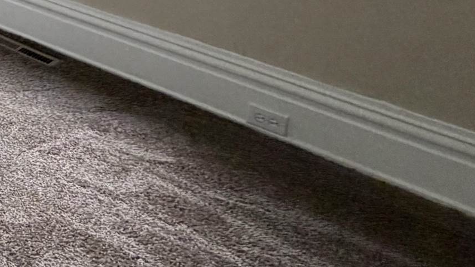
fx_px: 693
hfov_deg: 28.8
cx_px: -180
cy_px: -152
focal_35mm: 55
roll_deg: -0.5
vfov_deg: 18.8
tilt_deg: -11.4
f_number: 2.2
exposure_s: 1/88
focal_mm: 2.22
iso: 320
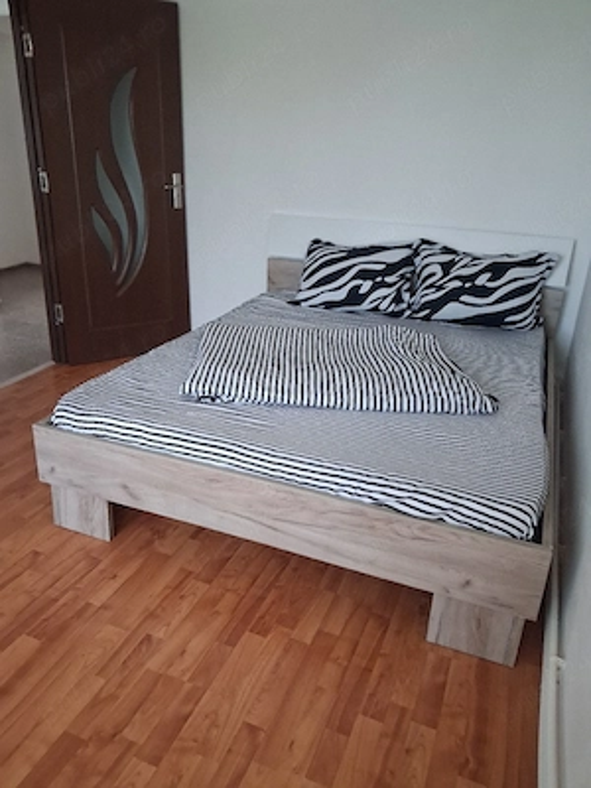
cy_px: 394
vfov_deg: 65.3
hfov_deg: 51.4
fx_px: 615
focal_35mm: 27
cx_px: 296
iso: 640
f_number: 1.8
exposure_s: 1/50
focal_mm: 4
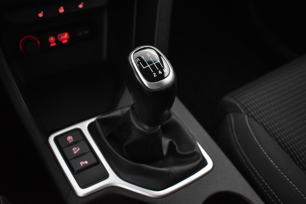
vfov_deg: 35.5
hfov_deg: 51.3
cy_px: 102
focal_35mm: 38
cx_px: 153
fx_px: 319
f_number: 4
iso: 3200
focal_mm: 25
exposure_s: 1/25
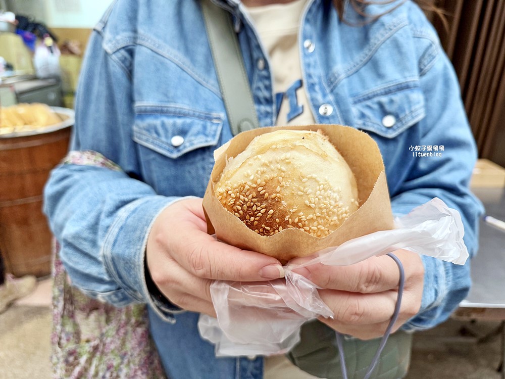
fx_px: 350
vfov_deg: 56.8
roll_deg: -1.6
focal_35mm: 24
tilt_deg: -21.9
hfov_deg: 71.6
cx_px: 252
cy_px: 190
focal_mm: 6.76
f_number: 1.78
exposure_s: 1/120
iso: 160
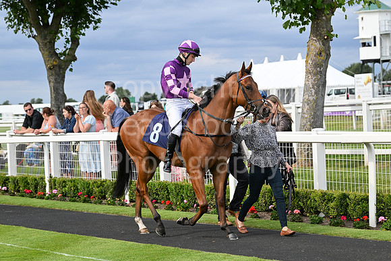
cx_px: 196
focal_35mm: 110
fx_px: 1195
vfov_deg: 12.5
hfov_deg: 18.6
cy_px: 130
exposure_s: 1/2000
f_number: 5.6
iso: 640
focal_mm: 110
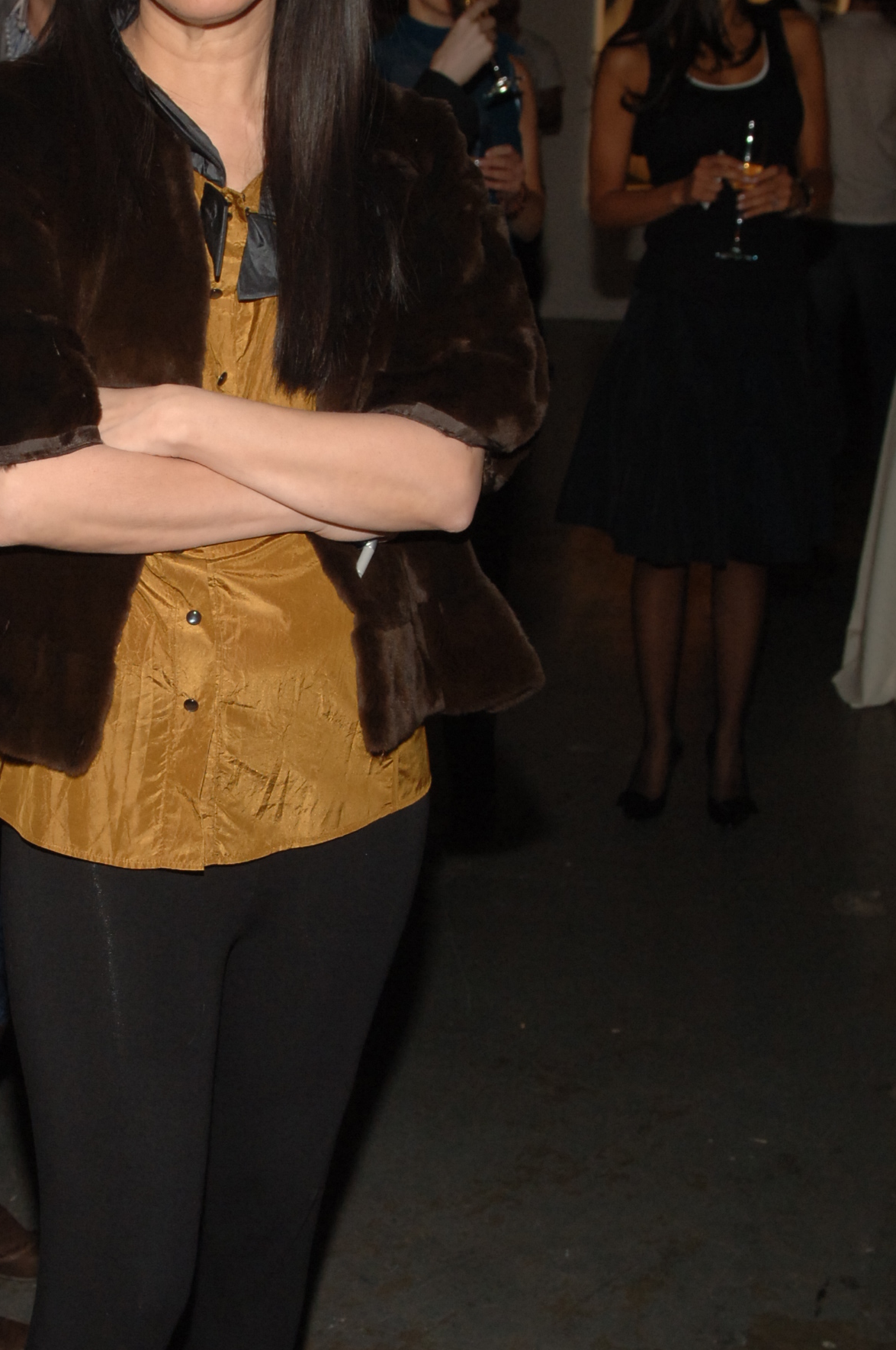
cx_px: 188
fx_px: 2246
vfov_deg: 33.4
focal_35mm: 60
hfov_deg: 22.3
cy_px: 787
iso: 400
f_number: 5.6
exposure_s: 1/60
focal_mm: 22
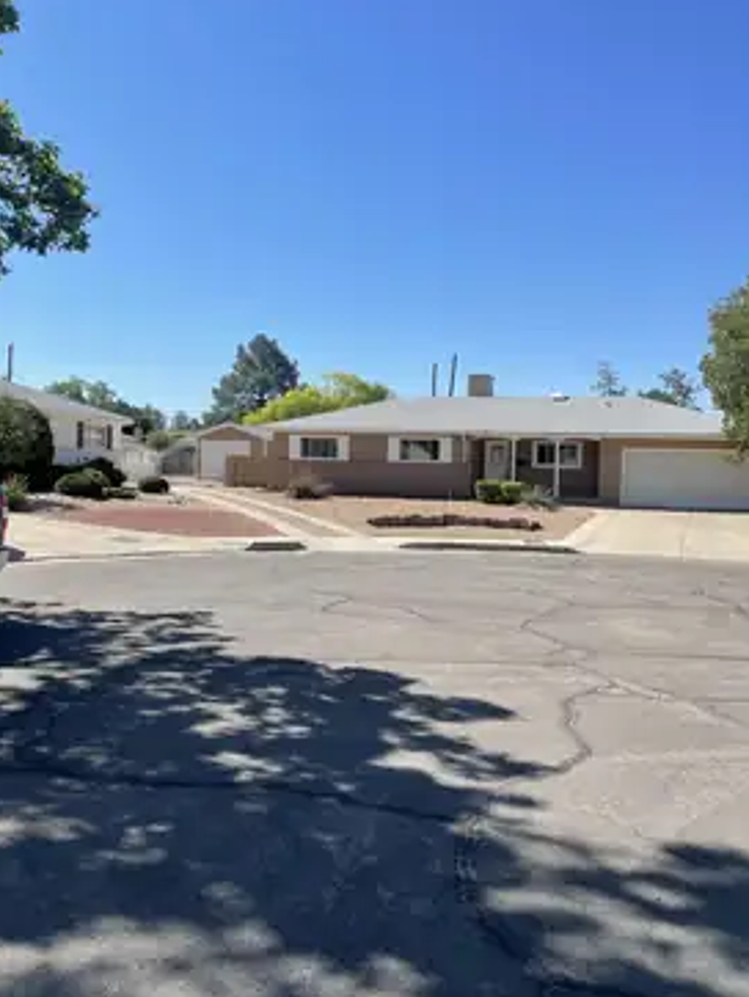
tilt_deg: -0.8
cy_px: 479
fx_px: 836
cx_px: 381
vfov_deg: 61.6
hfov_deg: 48.3
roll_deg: -2.5
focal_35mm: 29
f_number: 1.6
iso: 32
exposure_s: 1/3257
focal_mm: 5.1
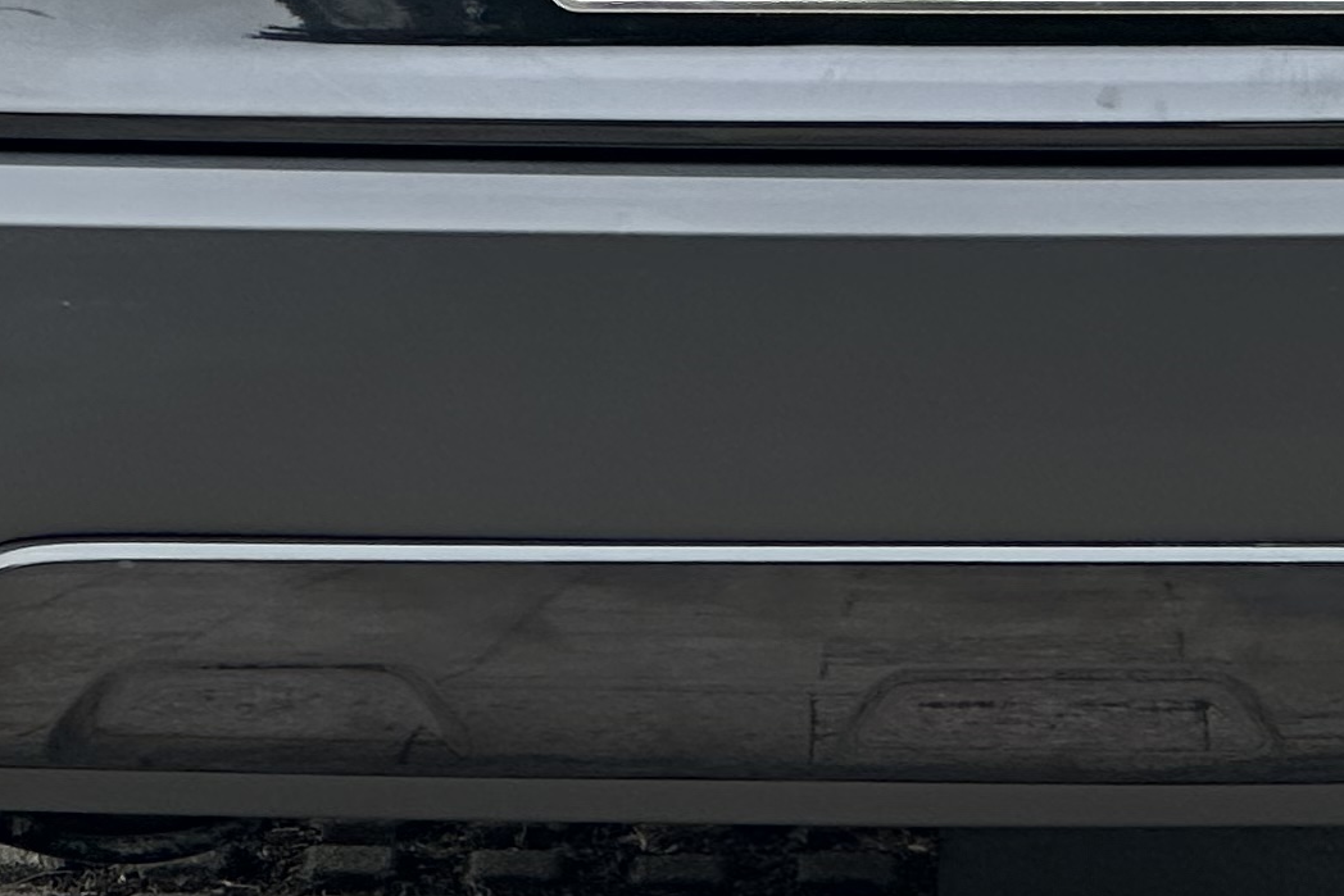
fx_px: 11499
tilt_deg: -5.3
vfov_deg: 4.4
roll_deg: -1.3
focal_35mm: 308
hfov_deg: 6.7
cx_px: 1000
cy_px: -578
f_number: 2.8
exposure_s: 1/124
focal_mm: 9
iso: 32
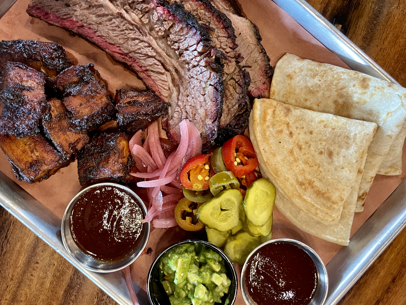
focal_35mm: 30
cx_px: 172
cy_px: 138
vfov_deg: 46.7
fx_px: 352
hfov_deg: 59.7
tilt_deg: -88.2
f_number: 1.6
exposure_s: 1/30
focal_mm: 4.2
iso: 500
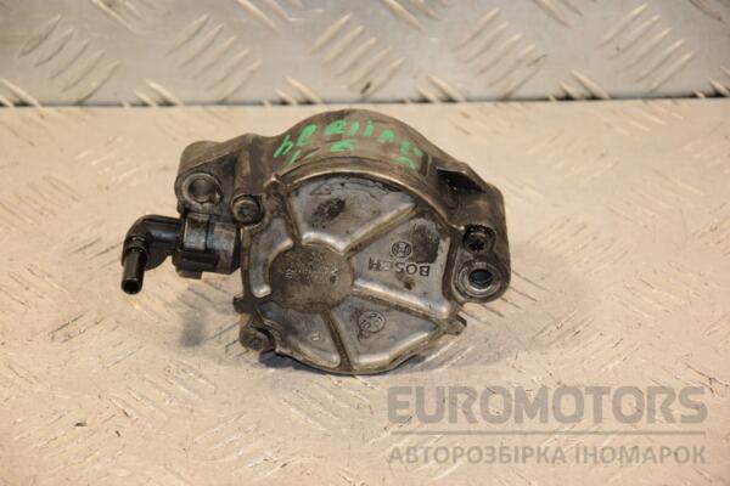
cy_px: 243
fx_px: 2737
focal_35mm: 135
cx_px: 365
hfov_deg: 15.2
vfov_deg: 10.2
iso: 800
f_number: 5.6
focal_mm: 90
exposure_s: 1/200
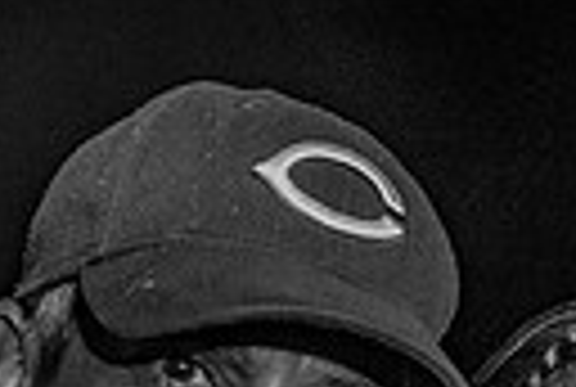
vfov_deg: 6.5
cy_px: 736
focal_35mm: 208
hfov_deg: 9.8
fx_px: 3336
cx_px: 598
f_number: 5
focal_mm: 46
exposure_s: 1/100
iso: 2500
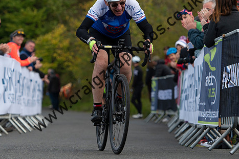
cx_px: 112
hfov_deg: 8.9
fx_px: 1540
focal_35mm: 232
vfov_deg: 5.9
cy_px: 62
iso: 320
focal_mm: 135
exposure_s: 1/1250
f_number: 4.5
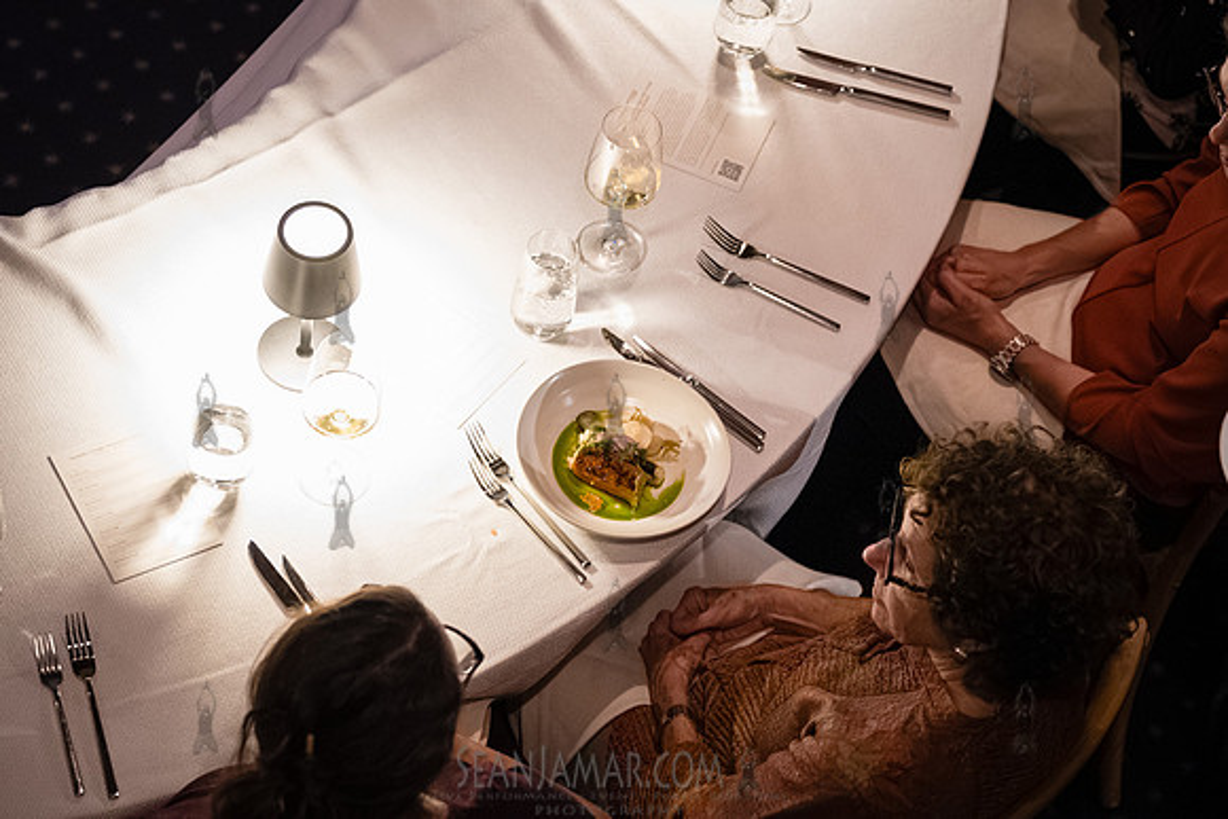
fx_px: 3371
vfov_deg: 13.8
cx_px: 708
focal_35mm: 99
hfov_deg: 20.6
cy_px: 320
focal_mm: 64
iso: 12800
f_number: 2.8
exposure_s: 1/160
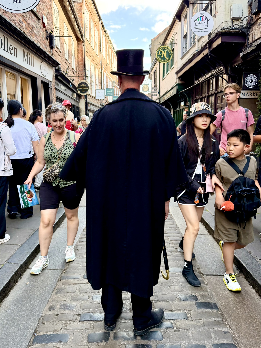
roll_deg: -0.2
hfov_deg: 56.8
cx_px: 130
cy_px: 174
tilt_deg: -8.0
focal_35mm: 24
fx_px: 241
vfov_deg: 71.6
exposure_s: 1/207
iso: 125
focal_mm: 6.76
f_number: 1.78
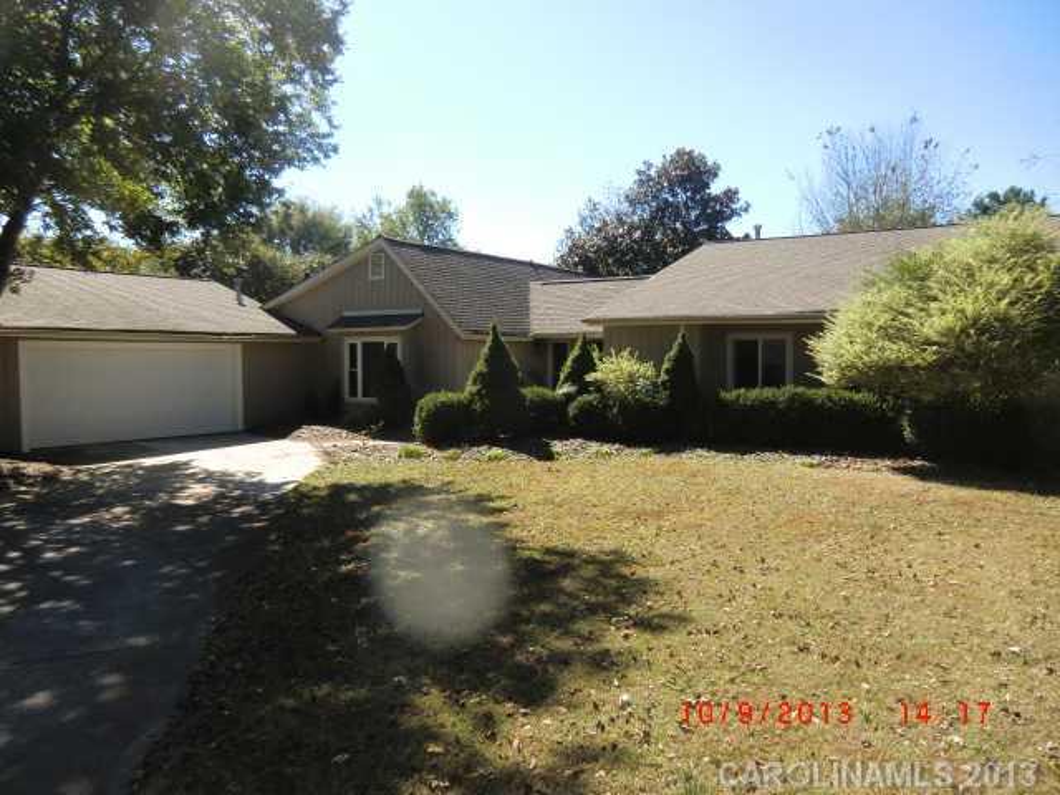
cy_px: 398
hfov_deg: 71.6
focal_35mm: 24
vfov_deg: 56.8
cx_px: 530
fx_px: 735
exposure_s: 1/400
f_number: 3.2
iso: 64
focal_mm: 4.3
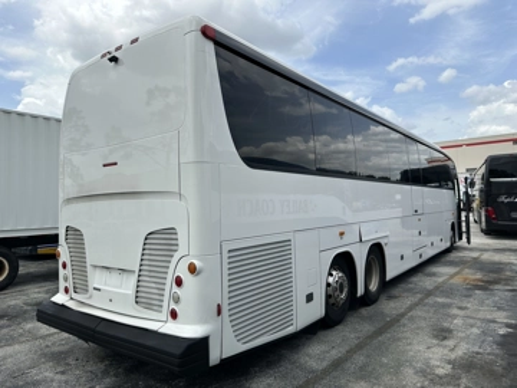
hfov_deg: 71.6
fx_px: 358
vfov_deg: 56.8
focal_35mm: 24
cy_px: 194
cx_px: 258
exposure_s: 1/4762
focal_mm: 6.86
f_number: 1.78
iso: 80
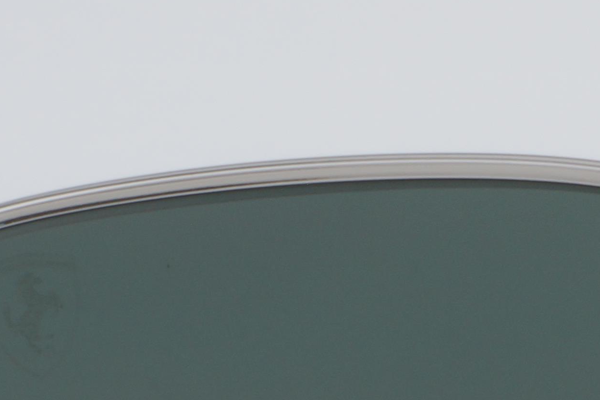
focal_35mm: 396
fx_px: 6605
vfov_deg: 3.5
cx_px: 1101
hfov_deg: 5.1
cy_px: 588
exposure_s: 1/4
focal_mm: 55
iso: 100
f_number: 32
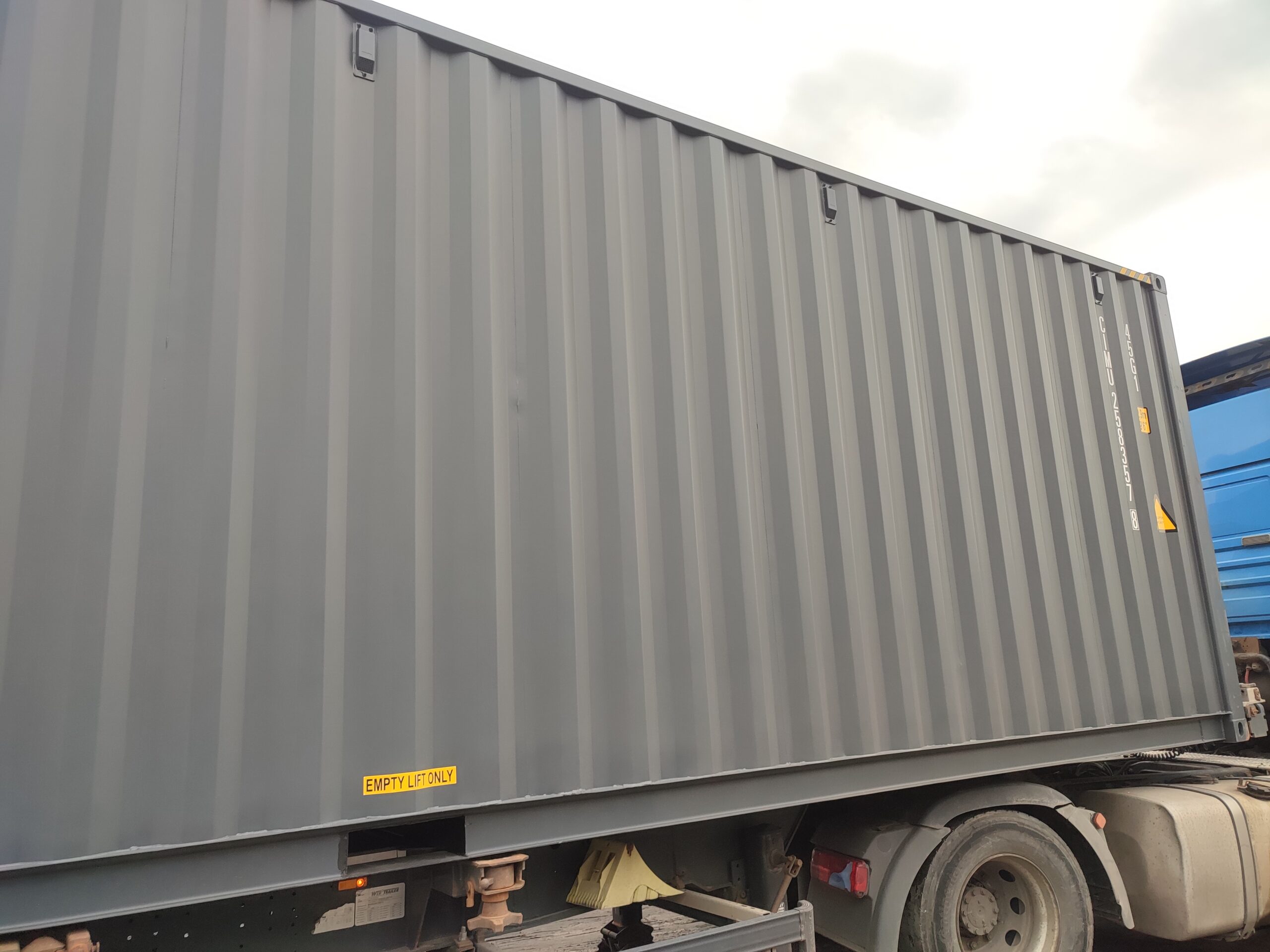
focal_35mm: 25
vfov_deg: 54.9
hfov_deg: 69.4
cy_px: 476
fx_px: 917
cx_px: 635
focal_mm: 6.04
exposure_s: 1/371
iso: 50
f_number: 1.9
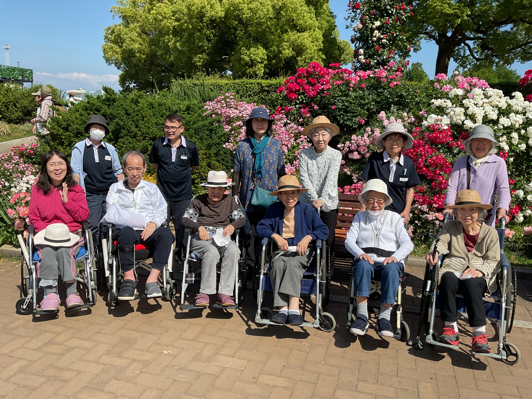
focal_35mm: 29
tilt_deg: -9.7
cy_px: 200
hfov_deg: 61.7
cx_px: 266
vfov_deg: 48.2
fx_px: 446
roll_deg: -2.5
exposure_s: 1/1912
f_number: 1.8
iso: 16
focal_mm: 3
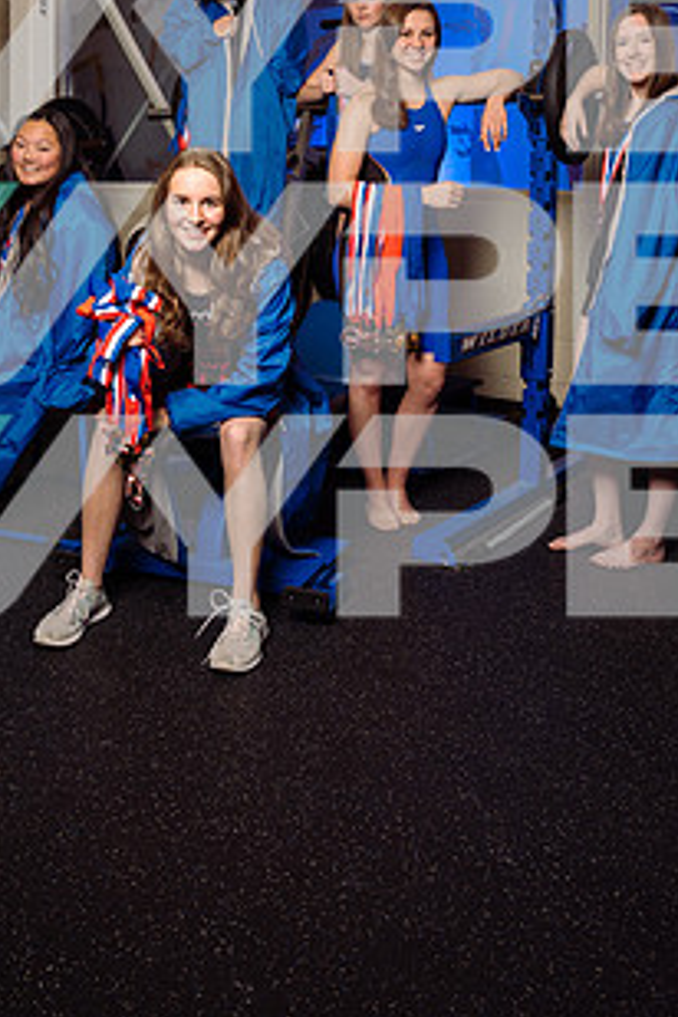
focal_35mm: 35
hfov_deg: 37.8
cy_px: 286
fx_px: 989
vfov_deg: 52.6
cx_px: 306
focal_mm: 24
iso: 200
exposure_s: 1/250
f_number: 7.1
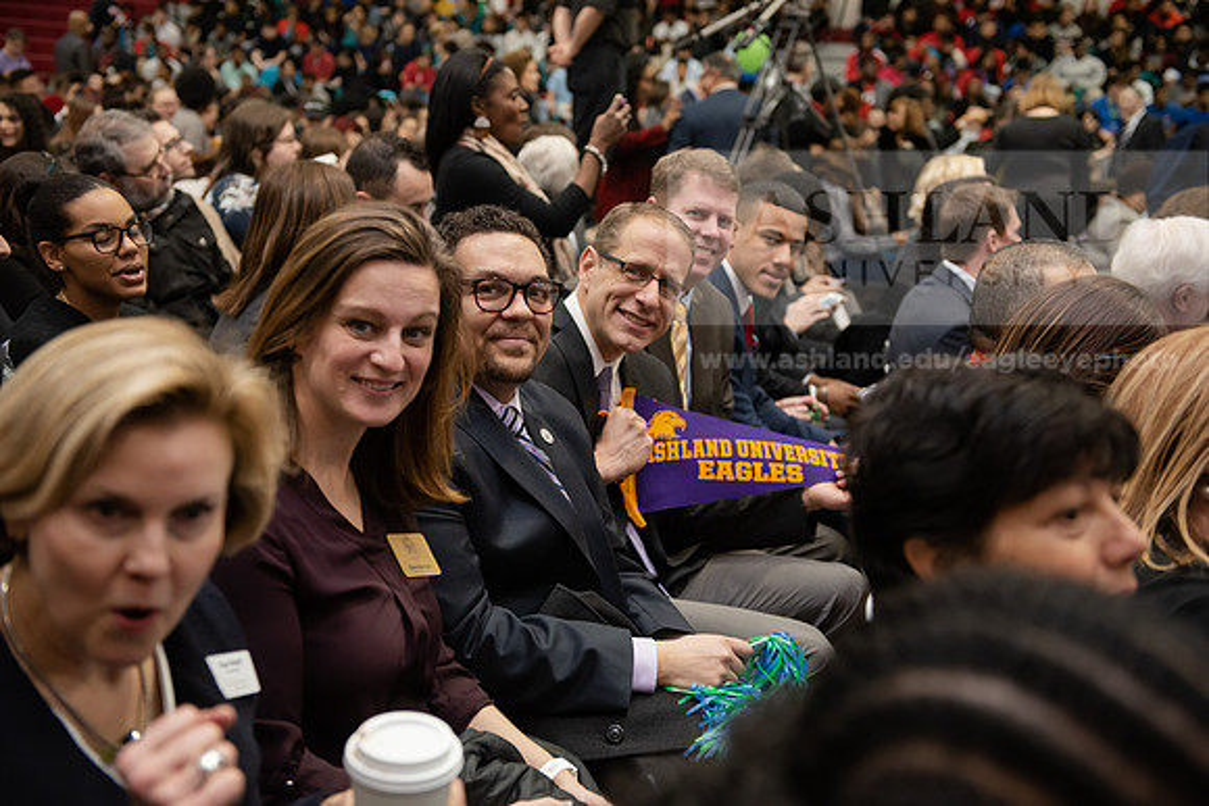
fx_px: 1512
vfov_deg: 29.9
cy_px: 403
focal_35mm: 45
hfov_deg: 43.6
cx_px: 604
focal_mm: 45
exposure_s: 1/160
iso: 1600
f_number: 3.5
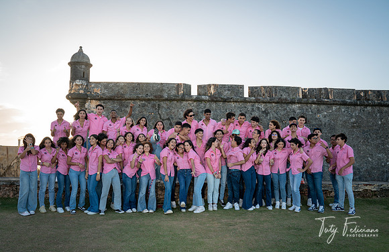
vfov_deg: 47.8
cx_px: 191
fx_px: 284
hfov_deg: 68.8
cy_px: 142
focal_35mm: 26
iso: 200
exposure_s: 1/250
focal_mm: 24
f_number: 5.6
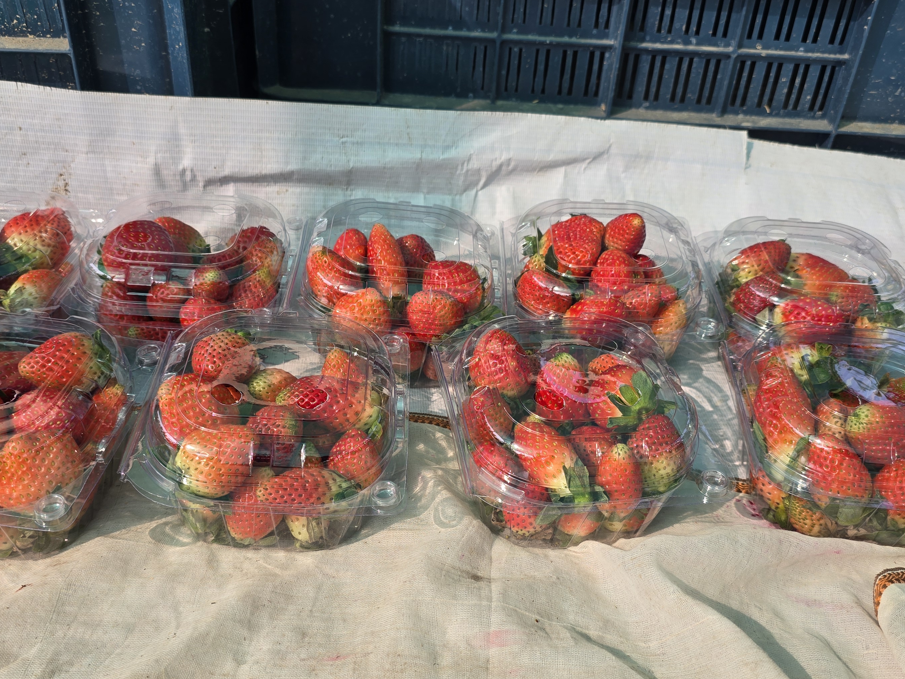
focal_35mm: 34
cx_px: 446
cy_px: 347
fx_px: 889
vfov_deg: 41.8
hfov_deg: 54.0
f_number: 1.7
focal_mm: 6.3
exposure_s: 1/229
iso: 12
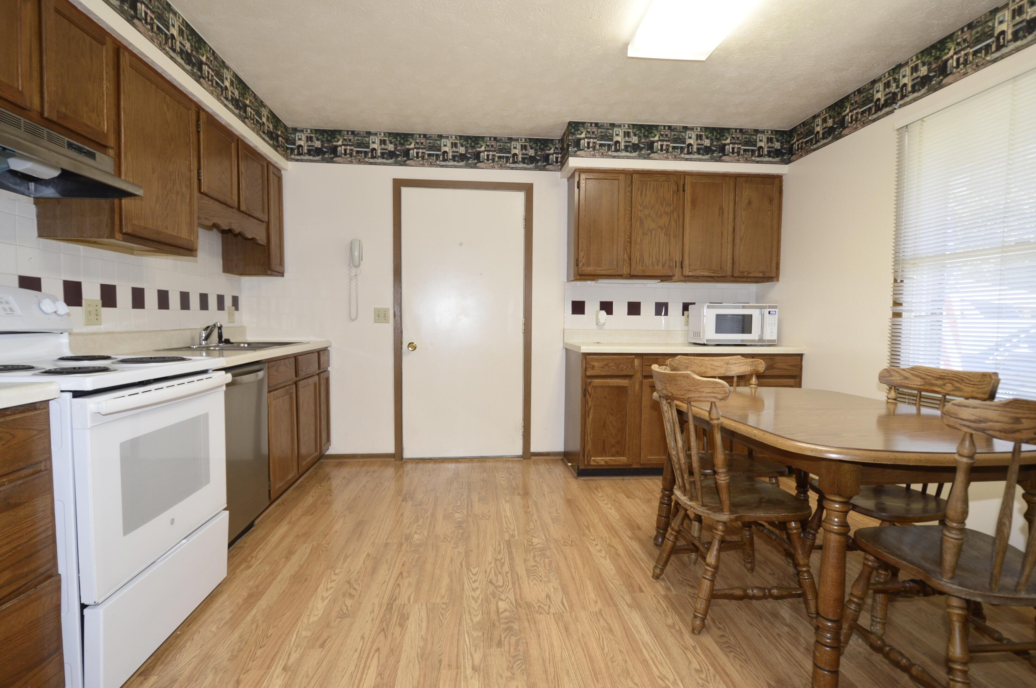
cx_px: 518
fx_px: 474
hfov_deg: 95.0
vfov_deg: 71.9
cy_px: 344
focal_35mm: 16
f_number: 4
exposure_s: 1/60
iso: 400
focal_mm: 11
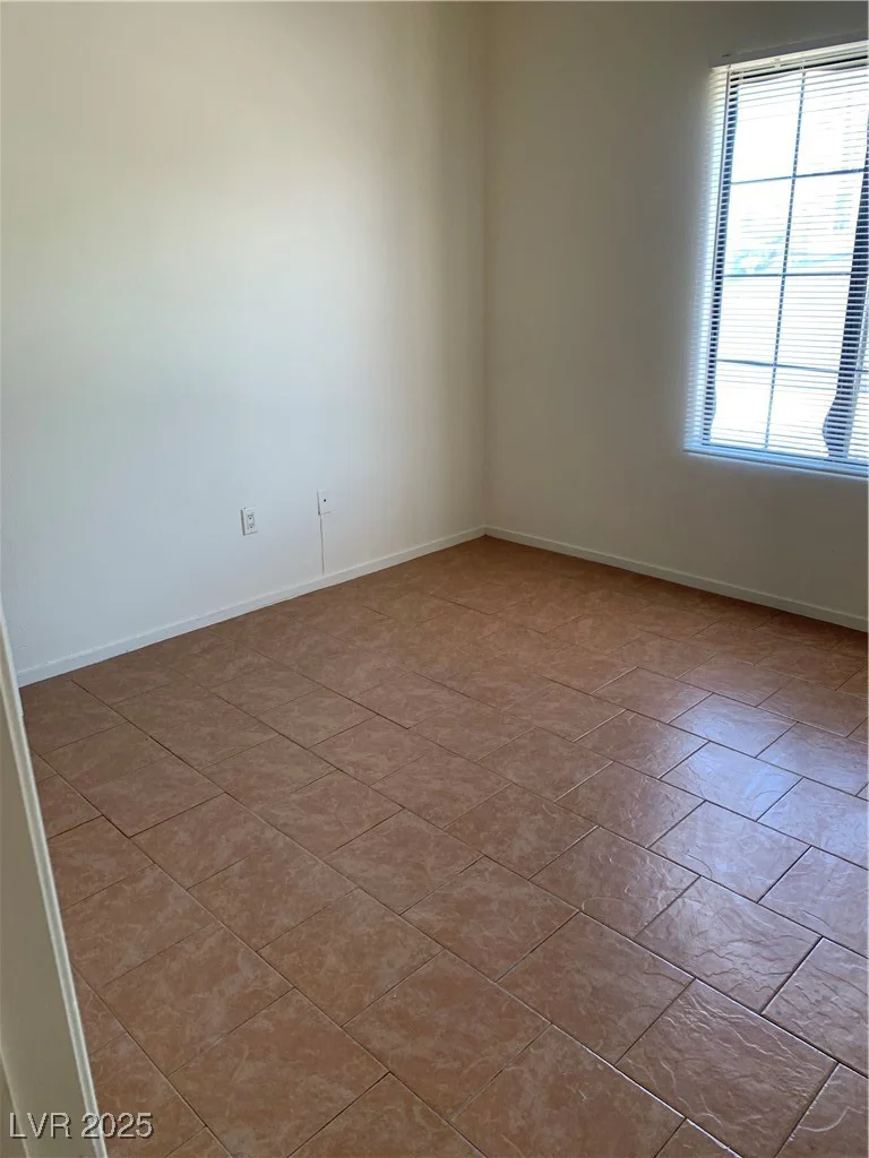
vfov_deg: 67.3
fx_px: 870
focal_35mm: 26
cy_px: 579
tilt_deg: -17.4
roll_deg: +0.9
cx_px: 434
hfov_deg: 53.1
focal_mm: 4.25
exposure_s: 1/121
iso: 80
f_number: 1.8
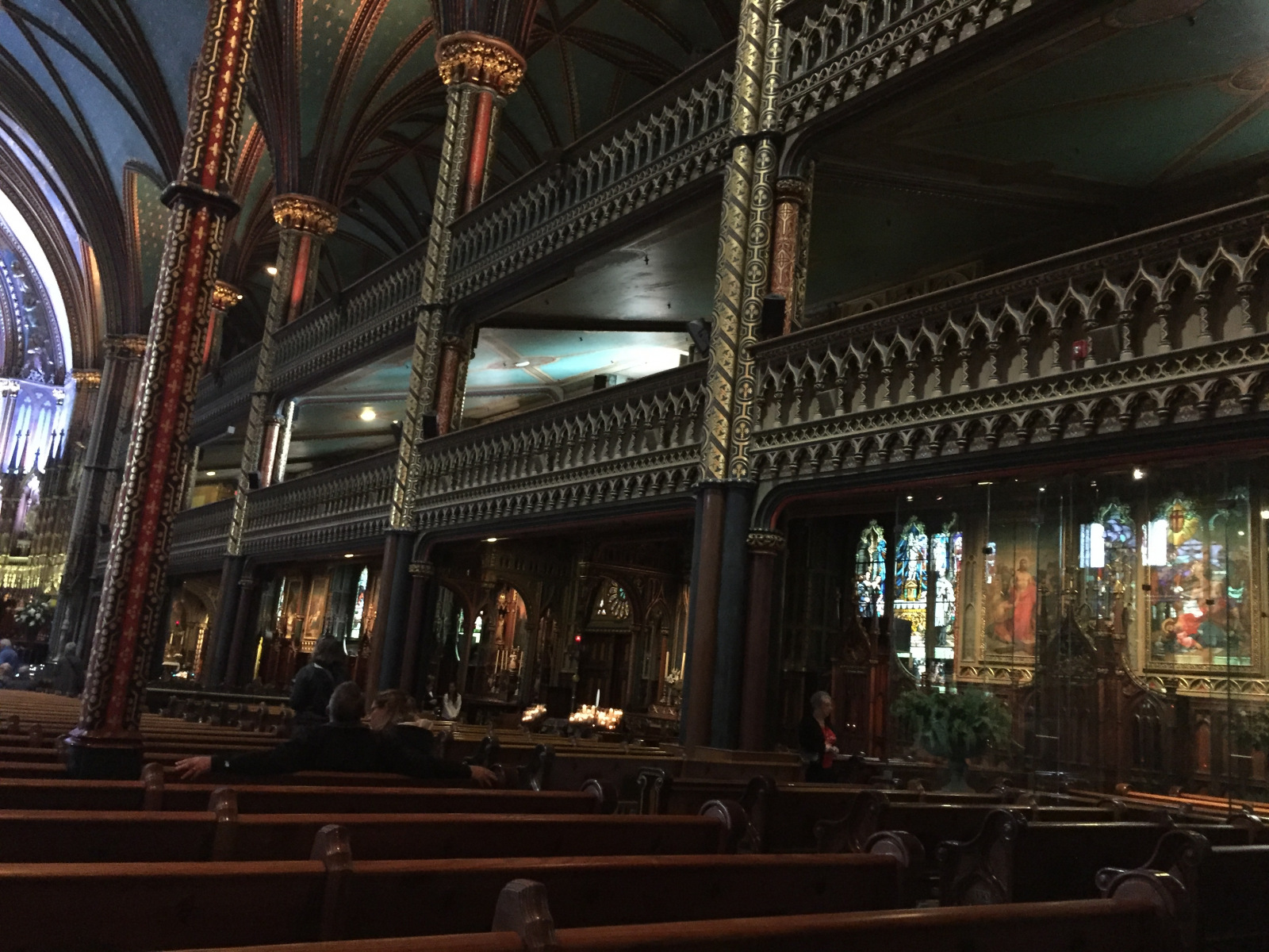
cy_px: 476
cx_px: 634
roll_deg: -5.2
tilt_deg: +11.5
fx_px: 1063
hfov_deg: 61.7
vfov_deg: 48.2
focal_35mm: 29
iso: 800
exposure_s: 1/15
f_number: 2.2
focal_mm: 4.15
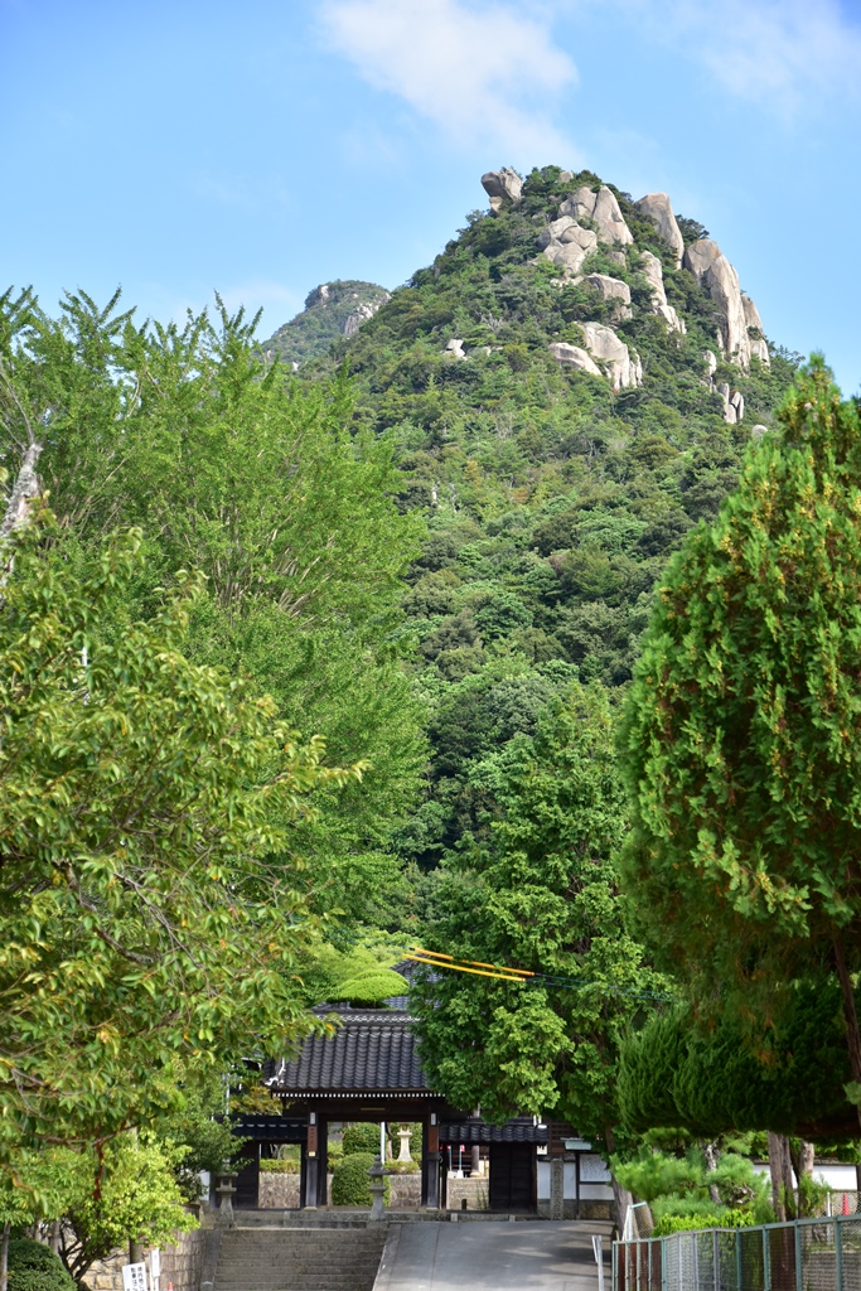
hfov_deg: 19.5
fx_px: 2510
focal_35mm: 70
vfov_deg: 28.8
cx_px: 430
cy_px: 646
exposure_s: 1/500
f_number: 4.5
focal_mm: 70
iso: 200
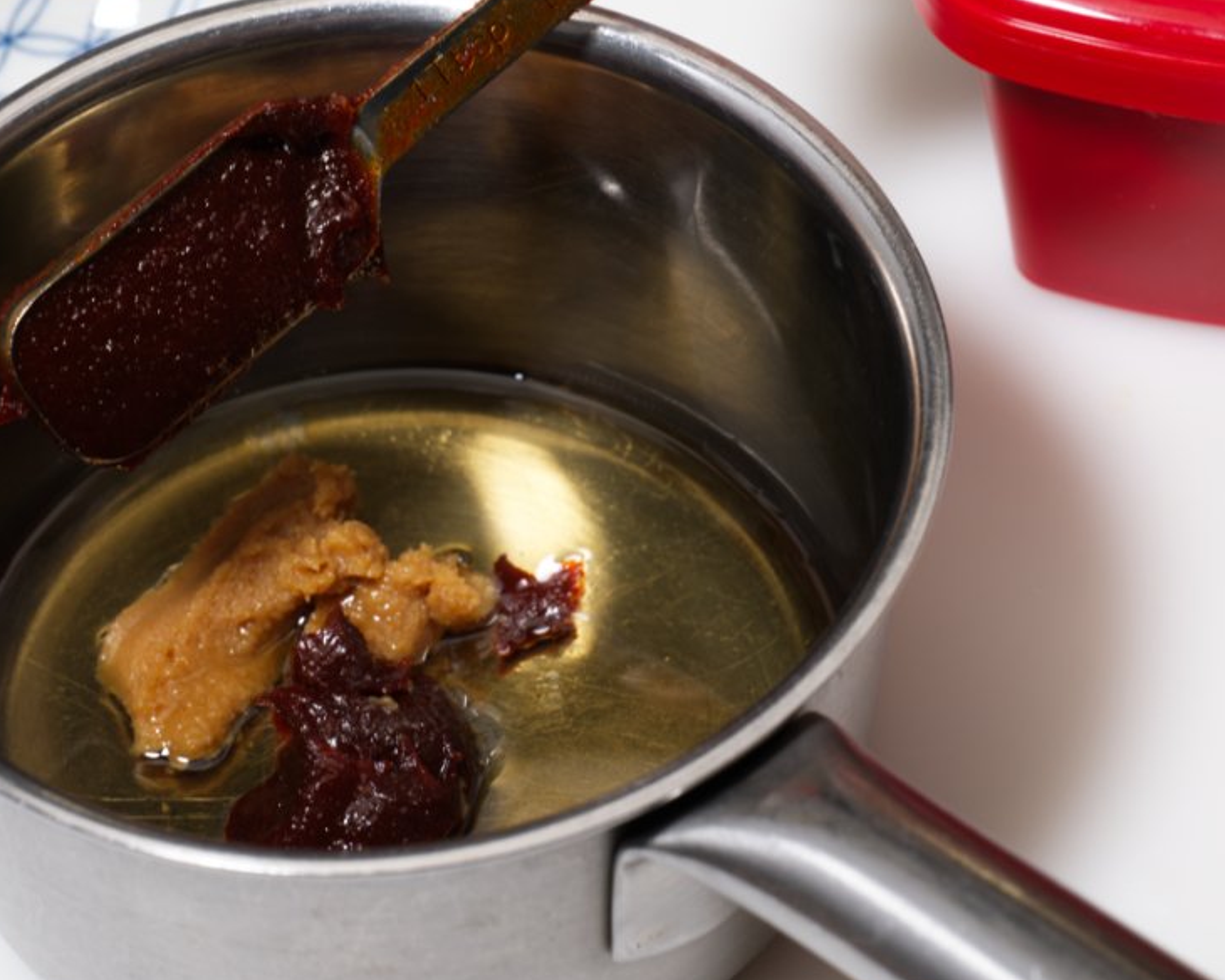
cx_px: 545
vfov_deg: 14.2
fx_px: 3916
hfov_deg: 17.8
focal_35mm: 108
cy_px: 331
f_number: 9
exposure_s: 1/80
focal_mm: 70
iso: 100
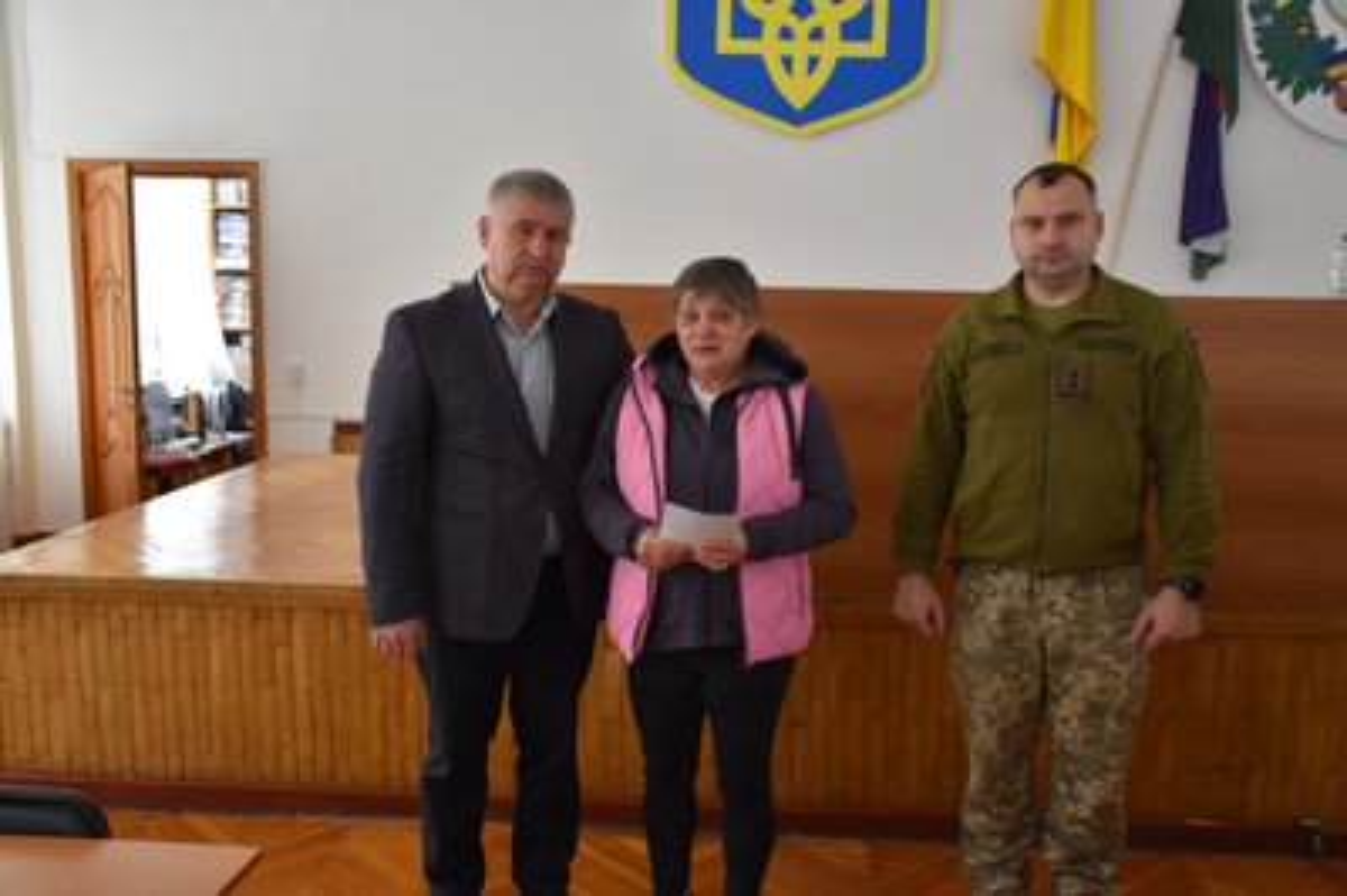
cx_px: 674
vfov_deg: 38.3
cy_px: 448
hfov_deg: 55.1
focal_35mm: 34
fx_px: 1290
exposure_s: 1/60
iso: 560
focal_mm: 23
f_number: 4
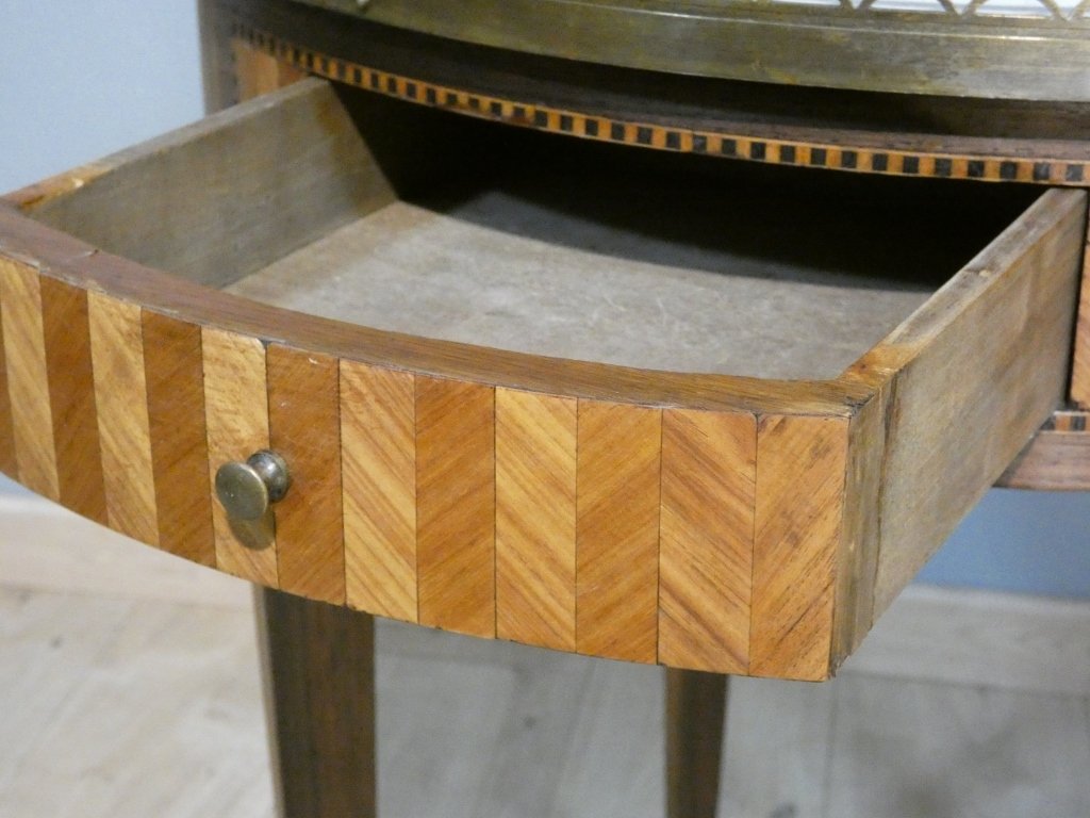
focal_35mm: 63
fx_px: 1984
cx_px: 545
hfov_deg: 30.7
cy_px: 409
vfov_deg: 23.3
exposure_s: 1/125
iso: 2000
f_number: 4.2
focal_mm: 11.3
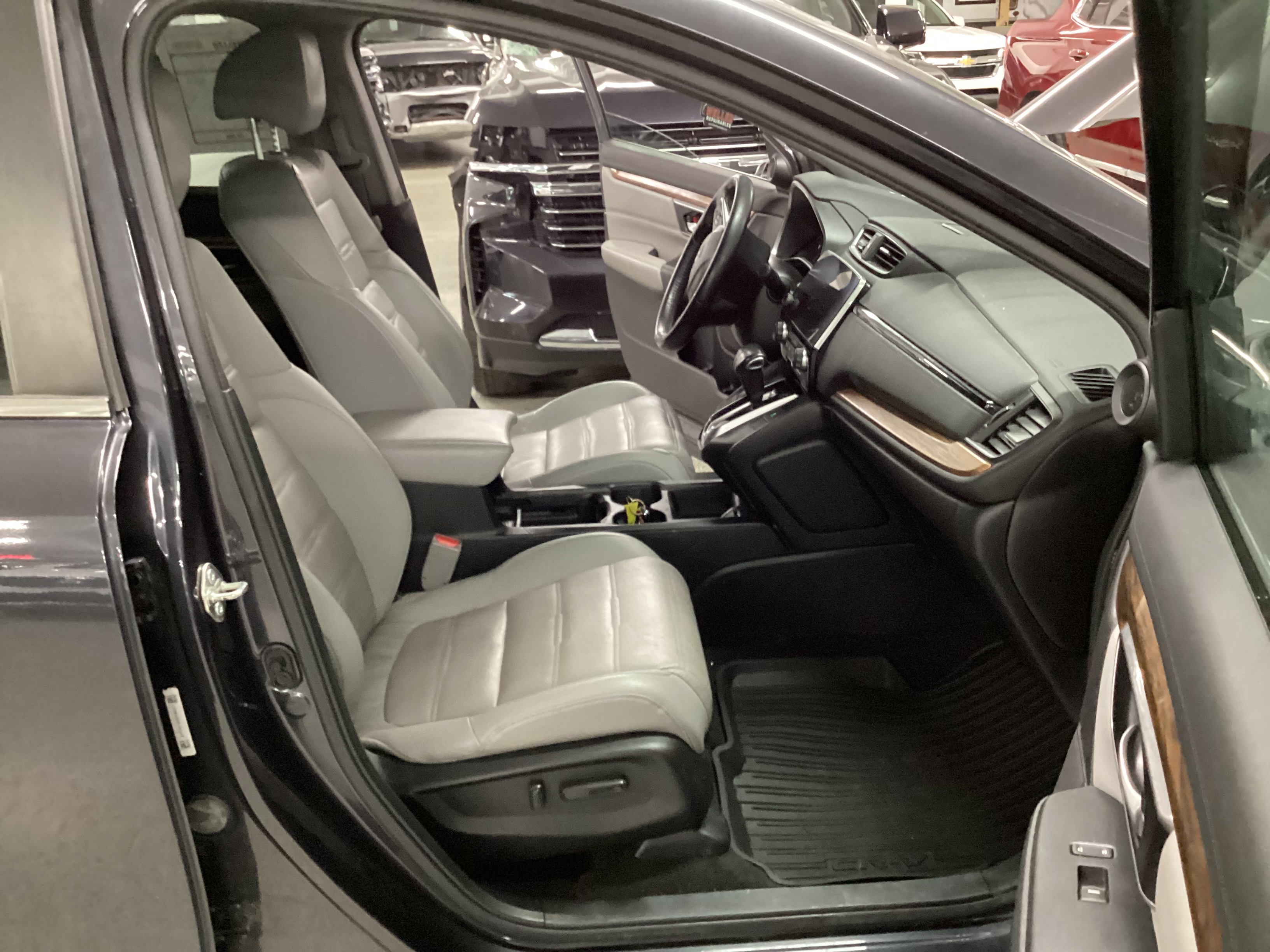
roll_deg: +2.5
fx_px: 1137
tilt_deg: -23.8
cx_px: 635
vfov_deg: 45.4
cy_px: 476
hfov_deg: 58.4
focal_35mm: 31
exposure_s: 1/25
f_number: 2.4
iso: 640
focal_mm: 3.3
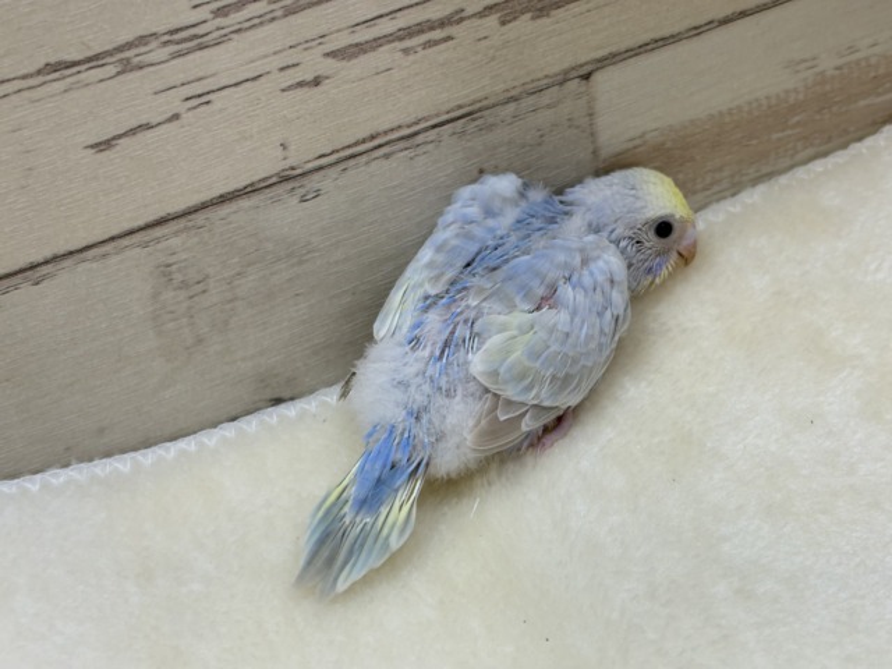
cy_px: 334
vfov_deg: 28.0
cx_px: 446
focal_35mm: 52
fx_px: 1340
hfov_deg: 36.8
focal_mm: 5.96
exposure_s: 1/100
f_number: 1.6
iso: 125
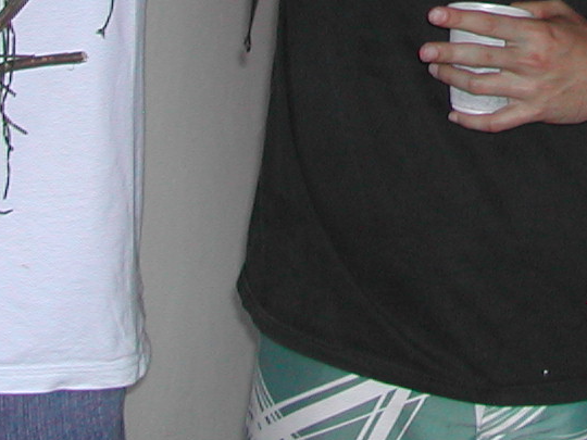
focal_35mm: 144
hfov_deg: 13.4
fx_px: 2442
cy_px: -261
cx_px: 690
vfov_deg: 9.9
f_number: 2.8
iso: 100
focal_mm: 8
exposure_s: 1/60
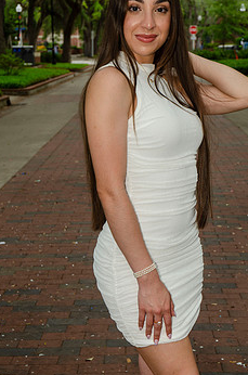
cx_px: 140
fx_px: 810
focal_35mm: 78
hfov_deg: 17.4
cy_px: 146
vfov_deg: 26.0
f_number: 5.6
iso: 100
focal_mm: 40
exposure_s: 1/250
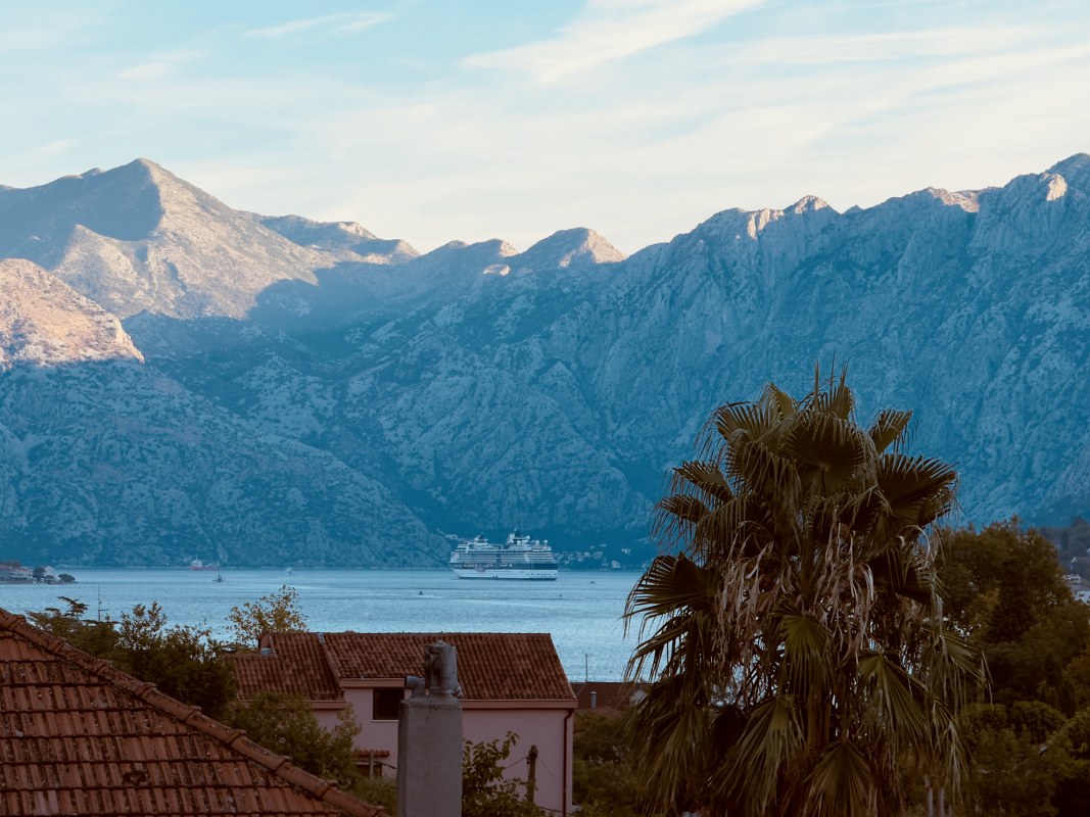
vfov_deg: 12.3
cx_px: 545
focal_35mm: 120
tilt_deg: +1.8
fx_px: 3778
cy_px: 408
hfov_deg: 16.4
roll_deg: -0.3
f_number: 2.8
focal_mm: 15.66
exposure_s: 1/558
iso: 64
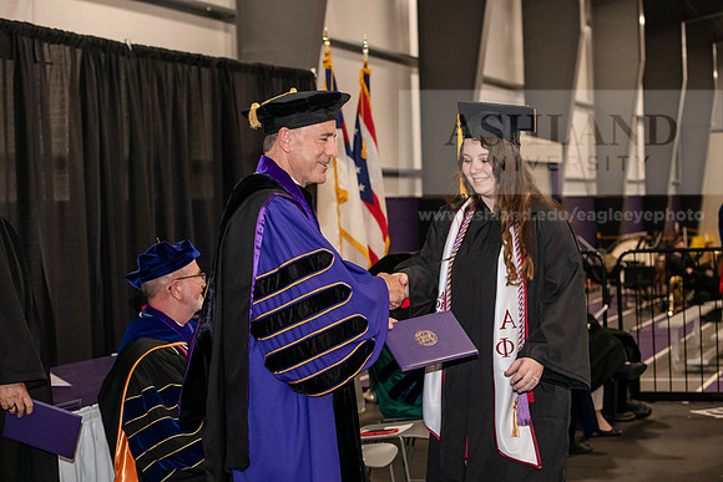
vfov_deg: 19.5
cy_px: 241
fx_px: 1406
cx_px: 362
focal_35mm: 70
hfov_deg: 28.8
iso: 2500
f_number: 5
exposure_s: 1/200
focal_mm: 70
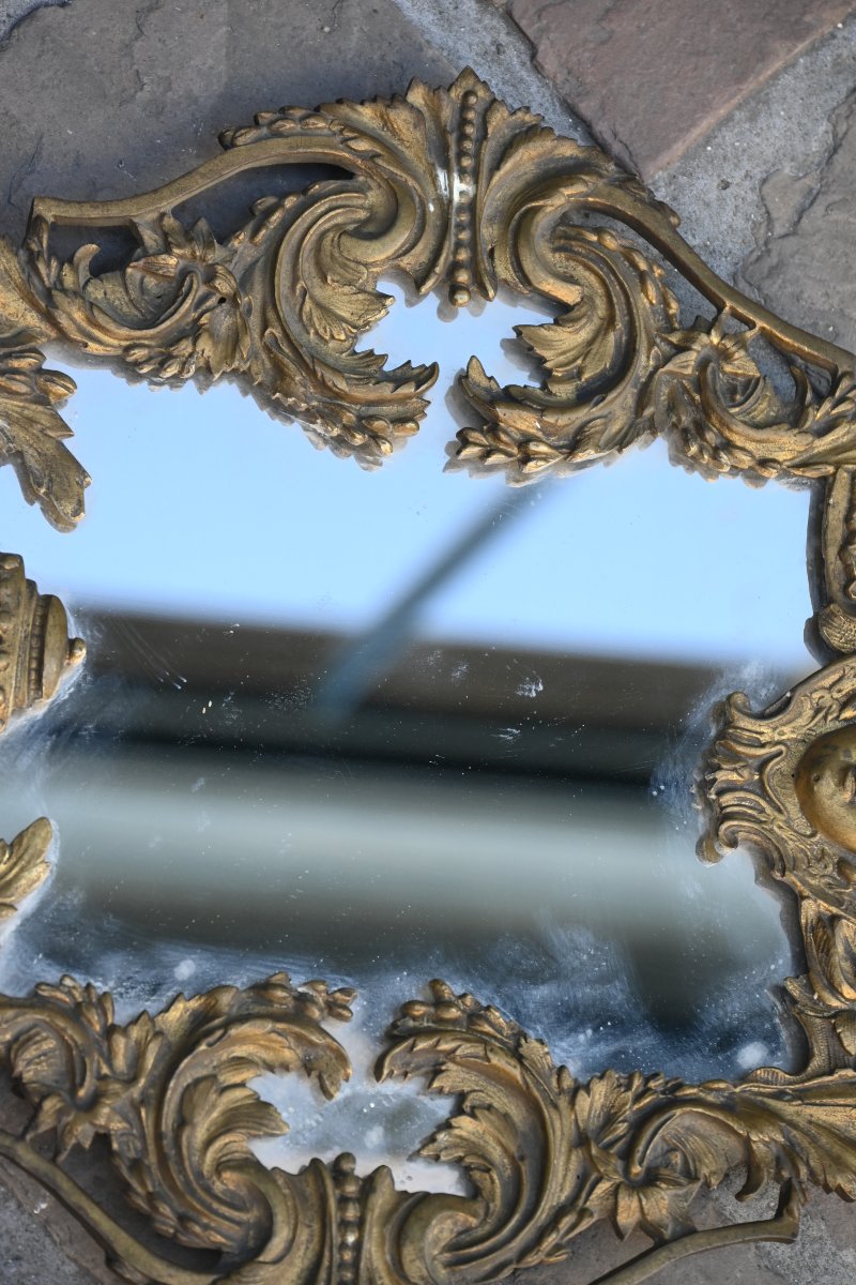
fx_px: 4761
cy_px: 642
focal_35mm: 134
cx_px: 428
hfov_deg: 10.3
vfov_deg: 15.4
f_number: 5.6
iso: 400
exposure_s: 1/250
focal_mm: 89
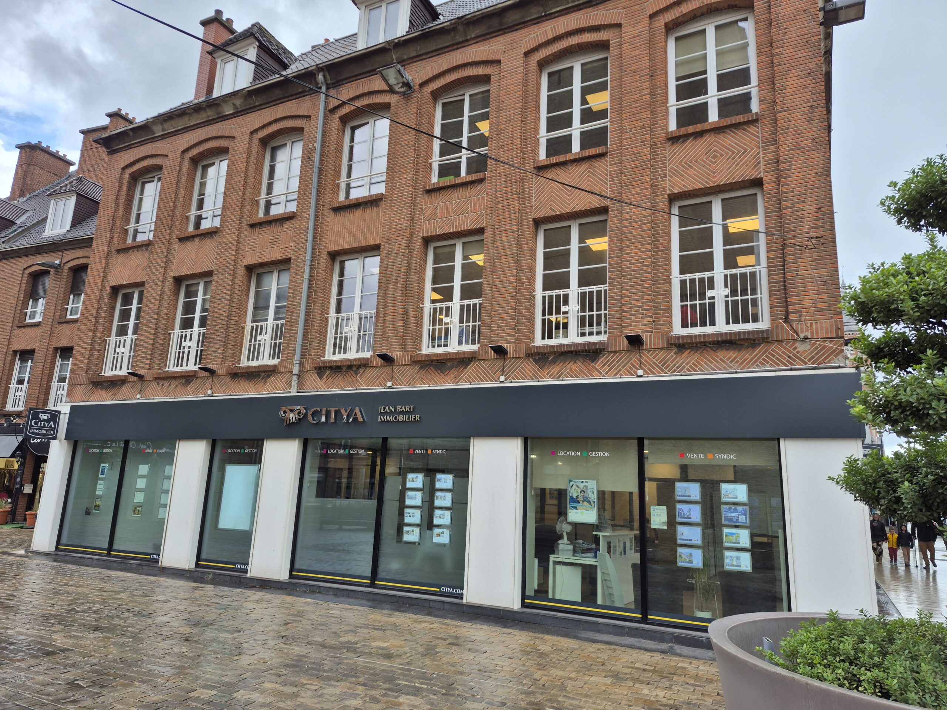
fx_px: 629
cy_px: 355
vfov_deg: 58.9
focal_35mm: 23
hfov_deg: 73.9
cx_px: 474
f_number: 1.8
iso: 25
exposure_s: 1/429
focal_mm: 5.4
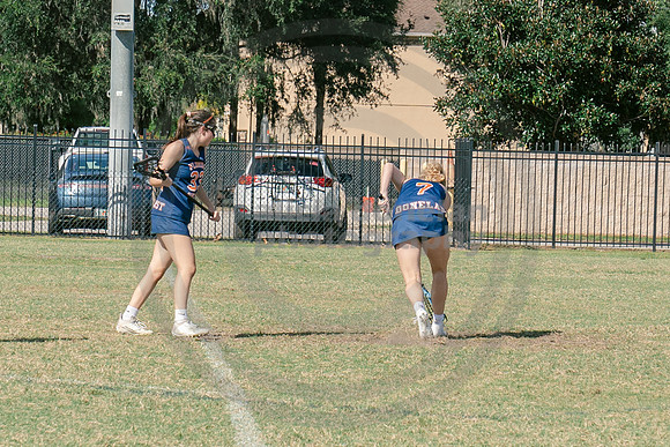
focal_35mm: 222
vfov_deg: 6.2
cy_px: 229
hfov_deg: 9.3
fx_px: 4131
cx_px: 373
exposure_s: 1/1250
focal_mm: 70
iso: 250
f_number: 5.6
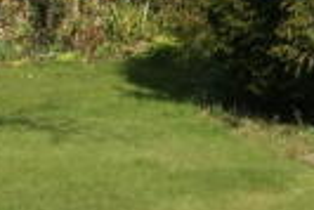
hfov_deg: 11.3
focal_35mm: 177
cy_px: -218
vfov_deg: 7.5
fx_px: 1546
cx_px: 414
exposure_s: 1/125
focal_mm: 24
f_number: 11
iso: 100
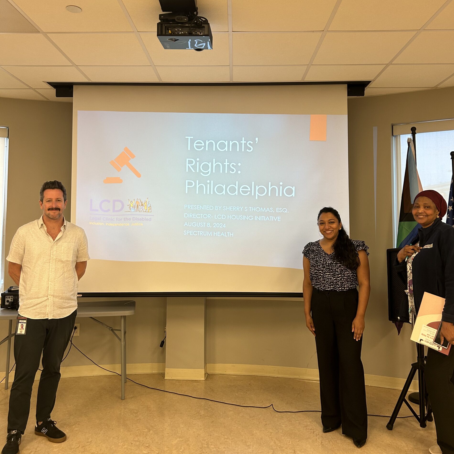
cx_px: 229
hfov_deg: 52.5
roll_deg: +0.2
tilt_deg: +4.5
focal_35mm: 31
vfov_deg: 52.3
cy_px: 194
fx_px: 460
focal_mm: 5.7
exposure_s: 1/60
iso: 80
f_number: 1.5
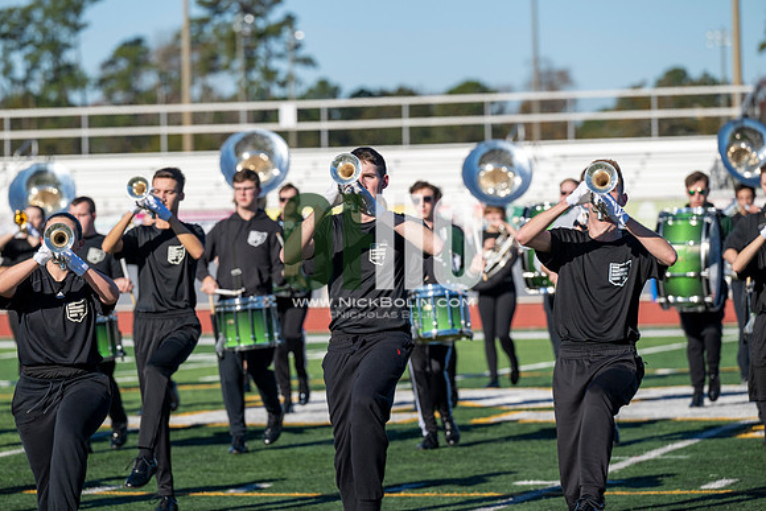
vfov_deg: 6.9
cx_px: 383
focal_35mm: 200
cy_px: 256
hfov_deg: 10.3
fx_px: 4256
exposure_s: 1/2000
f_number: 5
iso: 200
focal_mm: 200
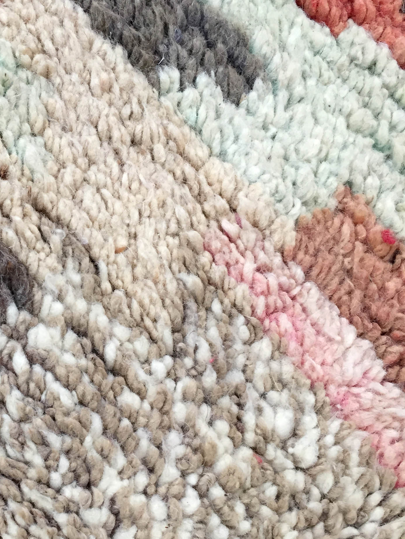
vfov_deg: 37.5
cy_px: 291
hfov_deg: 27.6
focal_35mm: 51
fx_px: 796
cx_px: 49
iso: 100
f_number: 2.2
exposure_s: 1/33
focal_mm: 4.15
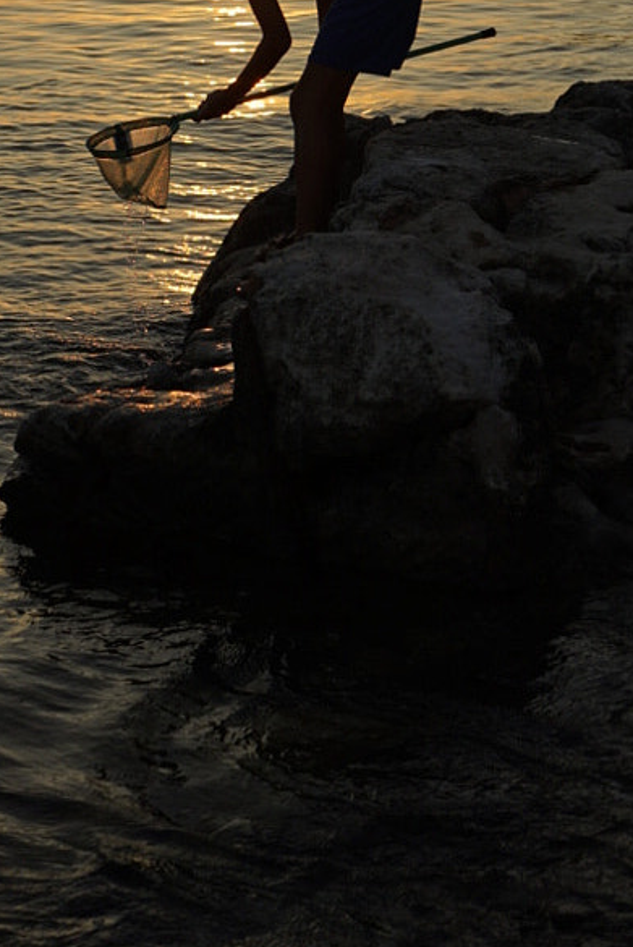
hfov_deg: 13.1
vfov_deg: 19.1
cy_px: 3
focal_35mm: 104
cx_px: 80
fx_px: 2738
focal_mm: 38
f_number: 4
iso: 100
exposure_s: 1/640
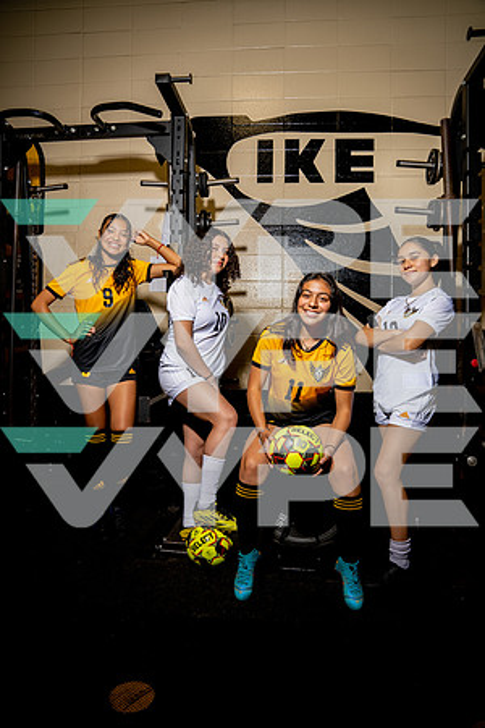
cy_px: 364
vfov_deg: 73.7
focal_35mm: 24
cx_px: 242
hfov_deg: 53.1
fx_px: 485
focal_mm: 24
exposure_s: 1/250
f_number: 4.5
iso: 100
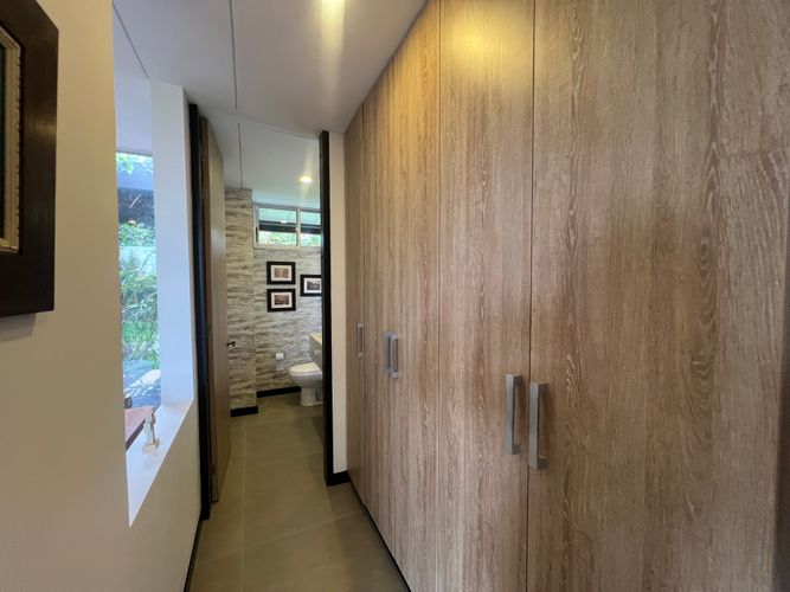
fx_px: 297
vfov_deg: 89.9
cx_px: 395
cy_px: 296
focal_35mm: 13
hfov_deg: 106.2
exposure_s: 1/60
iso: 320
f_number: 1.8
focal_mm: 1.57
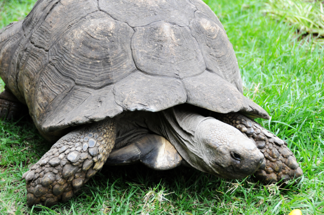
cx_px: 162
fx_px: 742
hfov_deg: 24.6
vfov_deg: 16.5
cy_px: 108
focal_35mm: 82
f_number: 4.8
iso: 1000
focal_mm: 55
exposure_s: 1/250
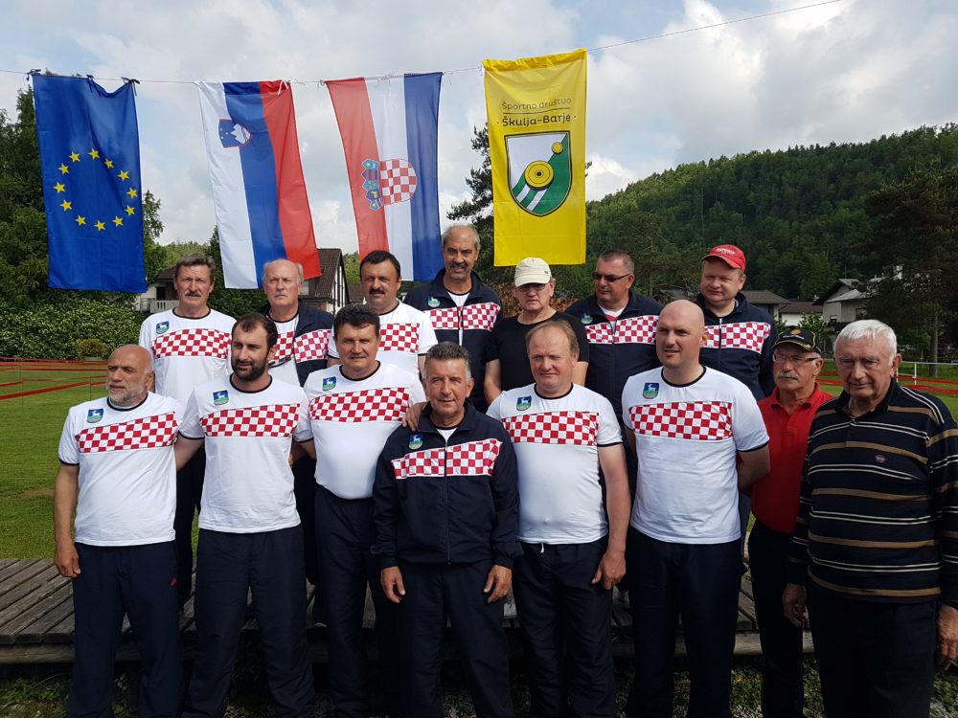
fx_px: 720
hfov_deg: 67.3
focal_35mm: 26
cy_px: 359
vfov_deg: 53.1
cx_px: 479
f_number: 1.7
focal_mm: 4.2
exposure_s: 1/1616
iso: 40
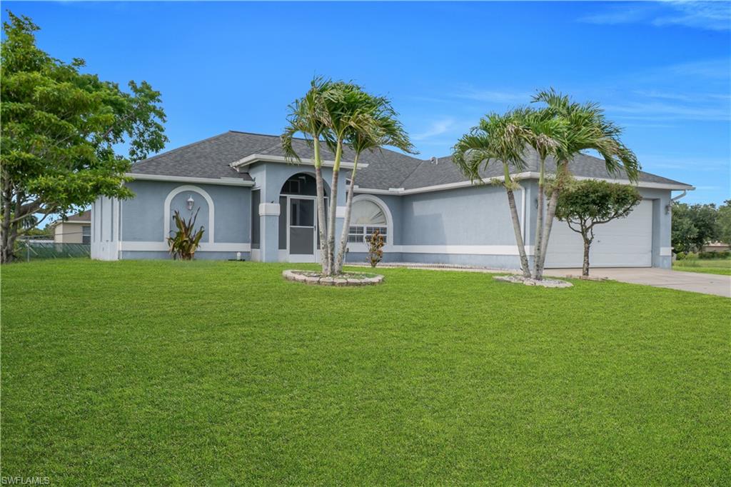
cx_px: 366
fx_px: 609
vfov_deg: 43.6
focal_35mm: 30
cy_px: 244
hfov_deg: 61.9
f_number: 7.1
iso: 100
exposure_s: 1/200
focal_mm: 20
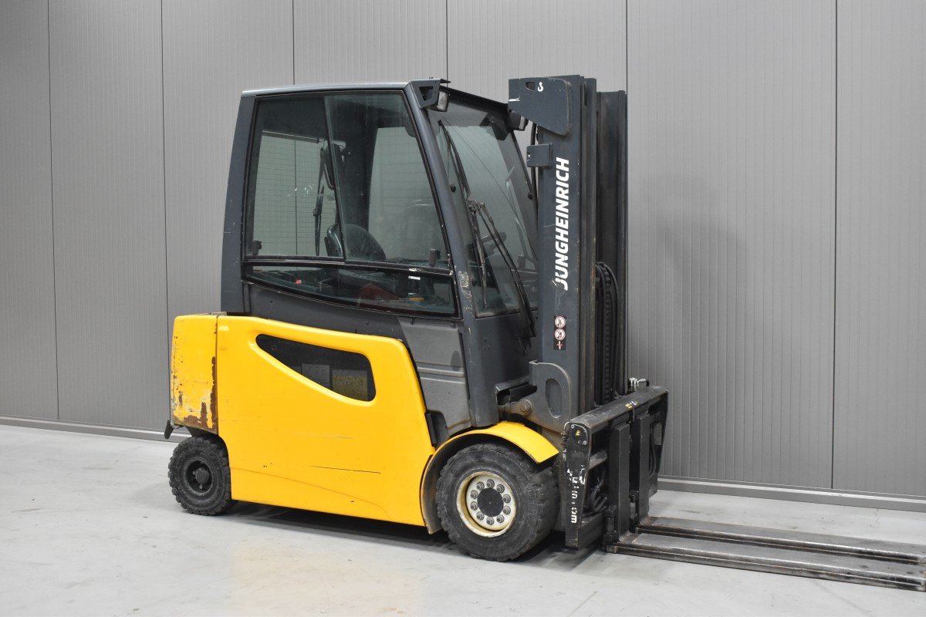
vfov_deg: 34.2
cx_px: 463
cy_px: 308
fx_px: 1003
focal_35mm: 39
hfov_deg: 49.6
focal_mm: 26
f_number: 5.6
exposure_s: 1/50
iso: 2000
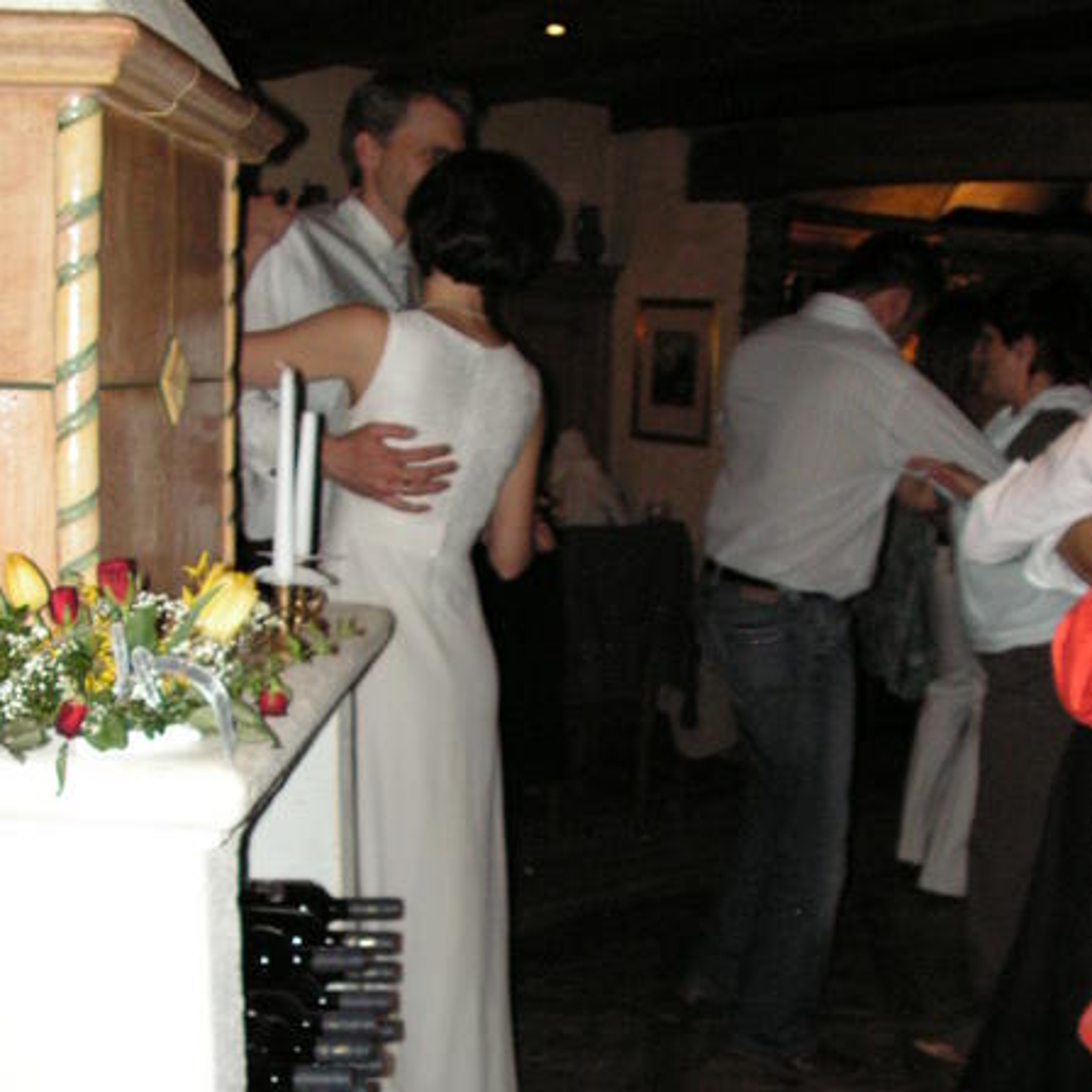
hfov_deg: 37.6
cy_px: 653
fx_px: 1606
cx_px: 546
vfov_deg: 37.4
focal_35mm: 45
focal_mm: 6.4
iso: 160
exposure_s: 1/40
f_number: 3.2
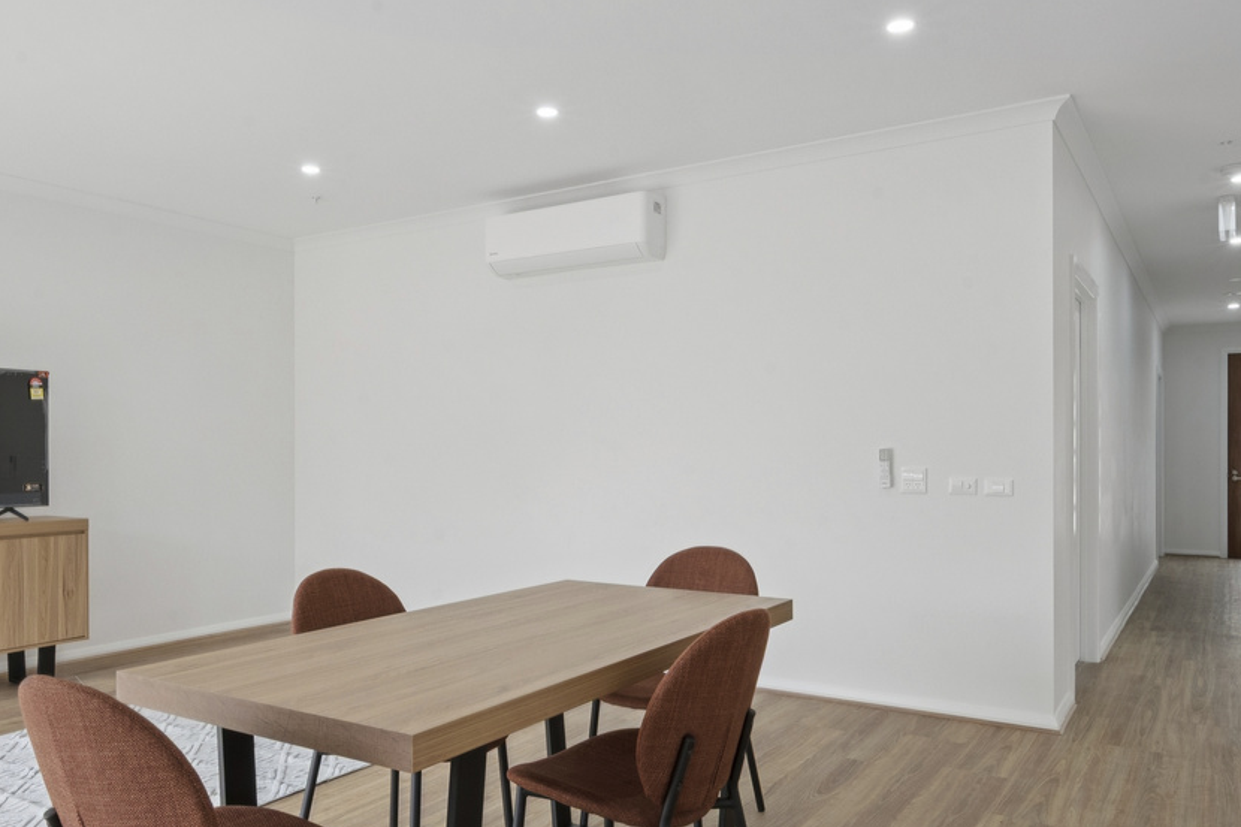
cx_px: 583
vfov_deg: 47.9
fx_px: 931
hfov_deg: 67.3
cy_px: 449
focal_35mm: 27
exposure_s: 1/40
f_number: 14
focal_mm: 14
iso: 640
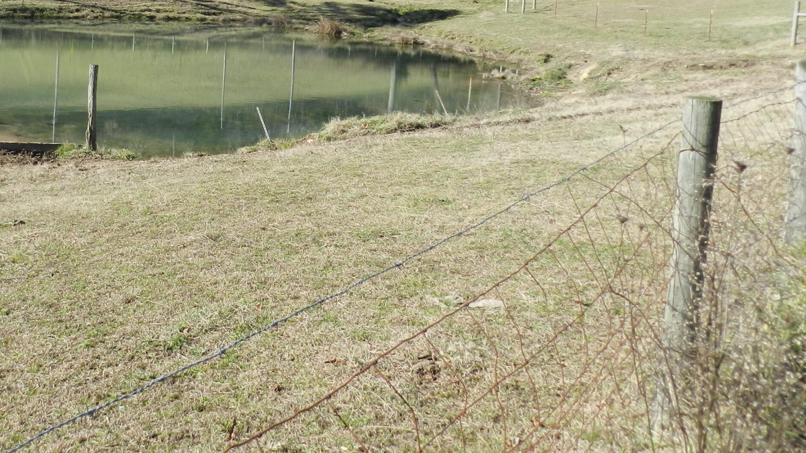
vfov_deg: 28.4
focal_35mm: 40
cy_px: 30
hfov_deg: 47.9
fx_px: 855
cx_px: 172
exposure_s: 1/800
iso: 160
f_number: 3.4
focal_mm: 4
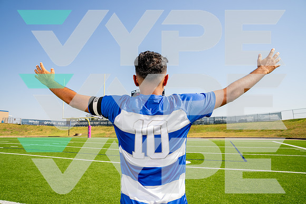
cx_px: 153
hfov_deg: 73.7
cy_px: 102
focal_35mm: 24
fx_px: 204
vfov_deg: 53.2
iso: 50
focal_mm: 24
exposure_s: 1/125
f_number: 7.1
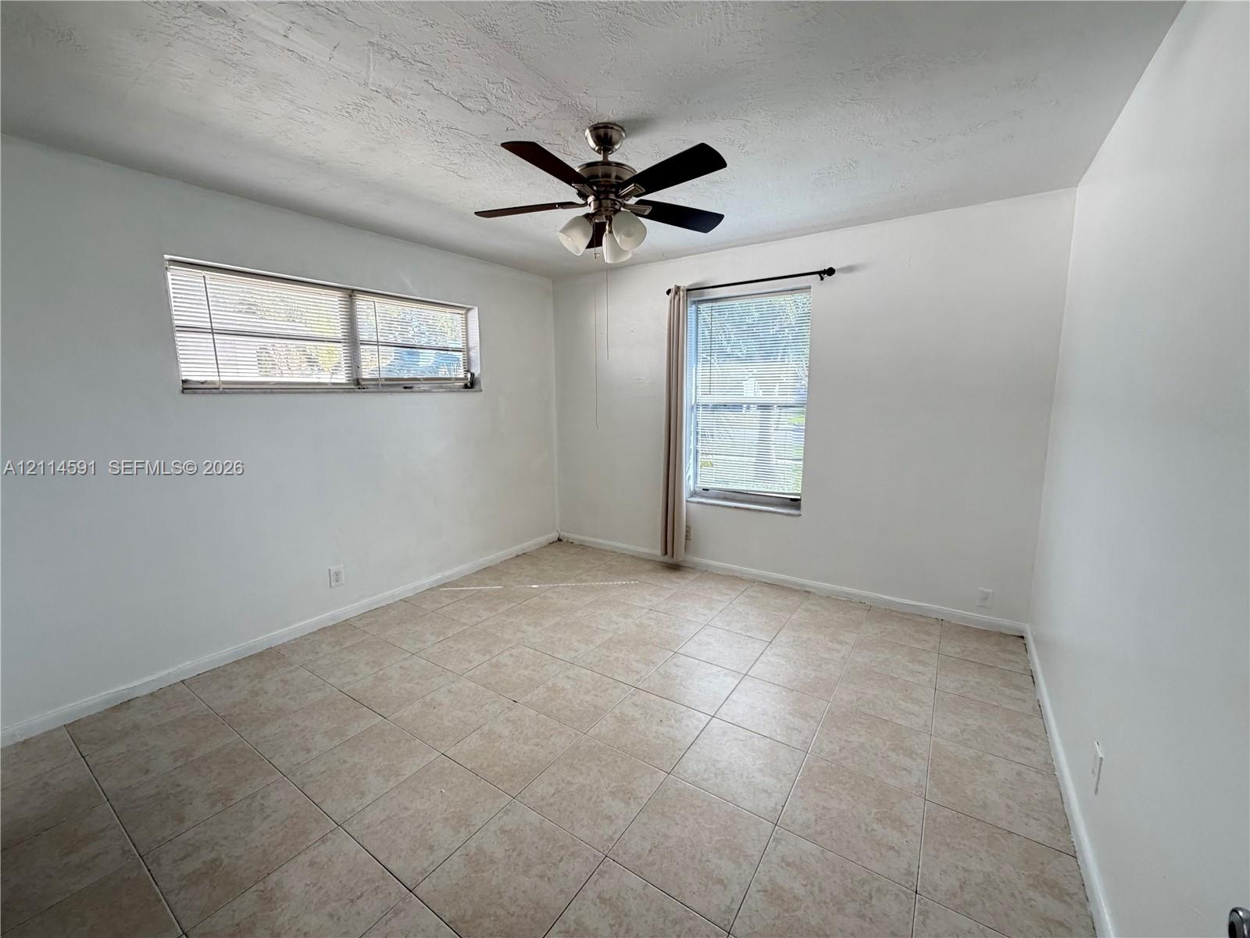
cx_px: 625
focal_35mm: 14
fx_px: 506
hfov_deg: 102.1
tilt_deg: -8.6
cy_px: 469
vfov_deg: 85.7
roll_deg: +1.1
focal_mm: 2.22
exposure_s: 1/121
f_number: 2.2
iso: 320
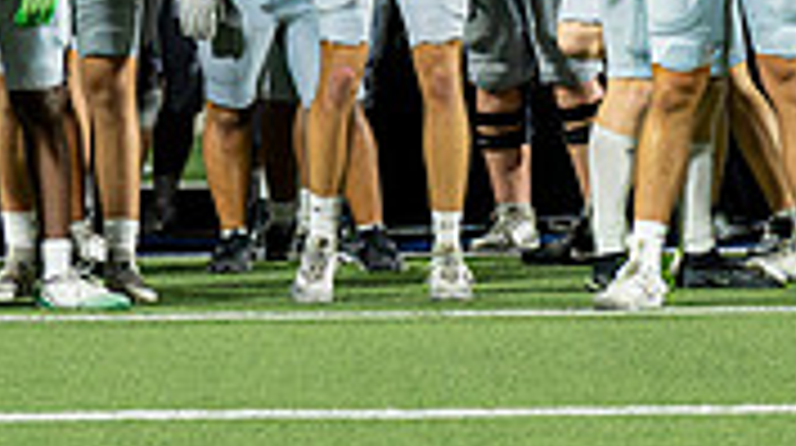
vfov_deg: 3.4
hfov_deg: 6.2
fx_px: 7398
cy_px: -152
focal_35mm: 351
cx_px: 457
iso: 3200
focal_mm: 70
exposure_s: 1/1600
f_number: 2.8
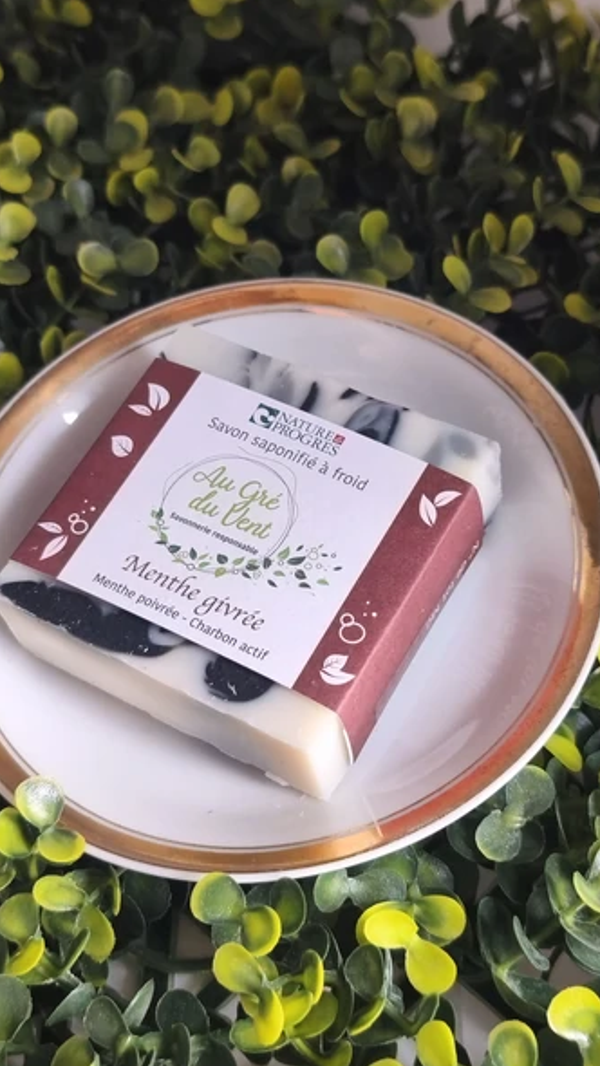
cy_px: 537
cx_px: 304
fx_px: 1442
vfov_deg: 40.6
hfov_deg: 23.5
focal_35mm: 51
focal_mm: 6.18
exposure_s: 1/50
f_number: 1.65
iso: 500
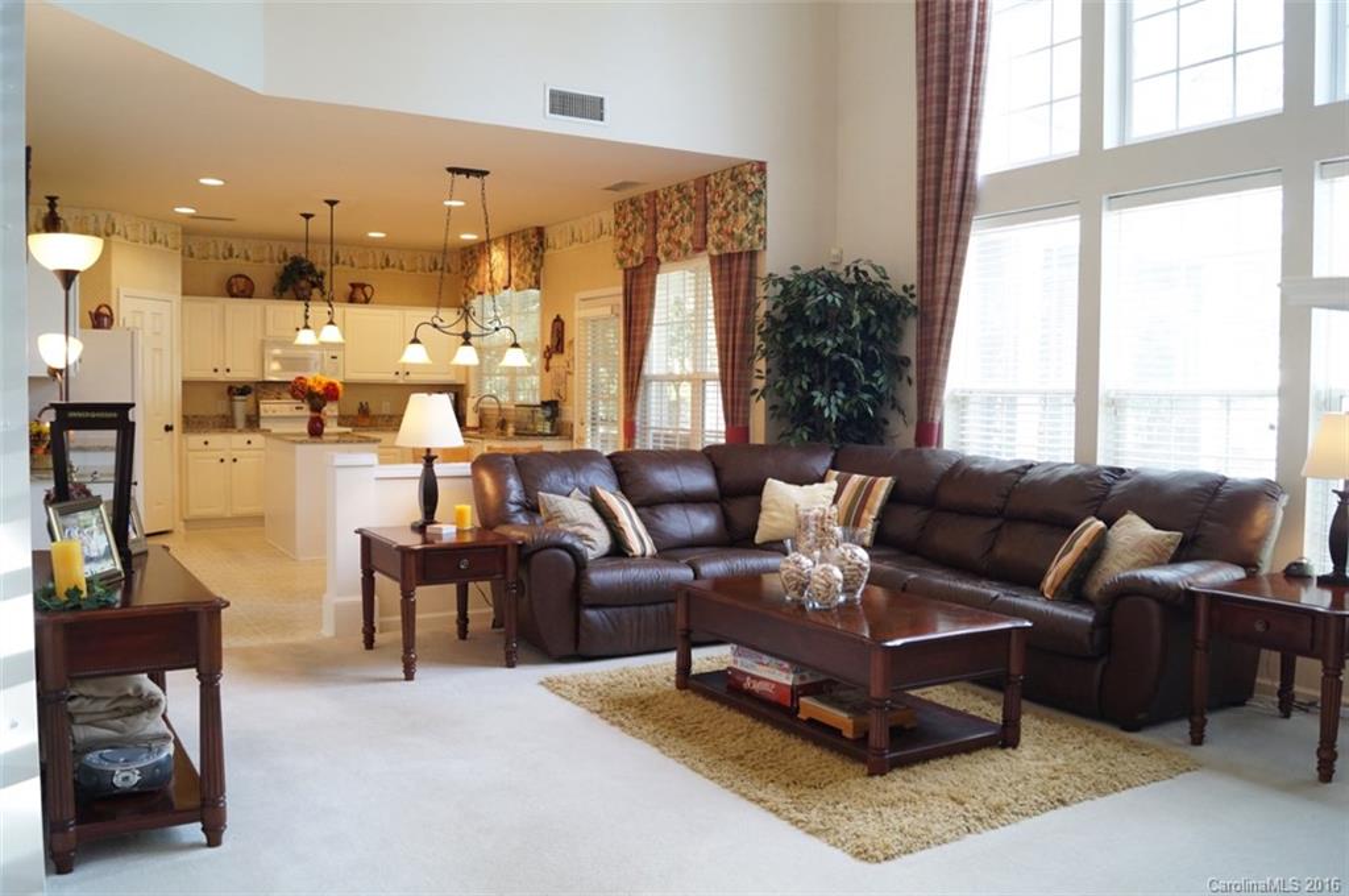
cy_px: 448
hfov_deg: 67.4
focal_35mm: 27
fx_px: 1010
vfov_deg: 47.8
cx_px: 674
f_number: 4
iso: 640
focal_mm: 18
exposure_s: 1/60
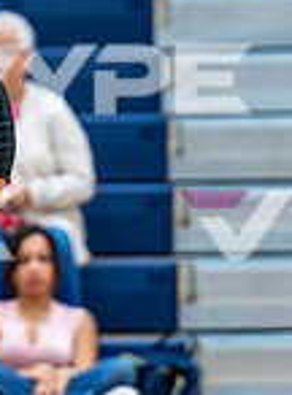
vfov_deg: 3.6
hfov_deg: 2.6
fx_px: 6355
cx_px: -130
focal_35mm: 560
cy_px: -30
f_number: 2.8
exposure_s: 1/800
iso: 3200
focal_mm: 120
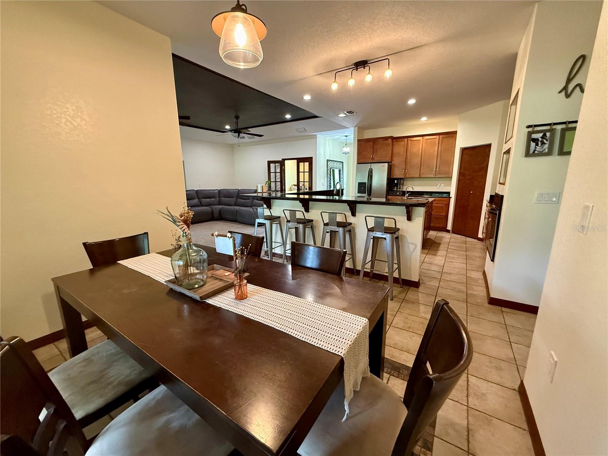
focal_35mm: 14
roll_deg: +0.4
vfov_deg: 85.7
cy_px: 228
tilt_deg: -11.3
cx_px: 304
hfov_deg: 102.1
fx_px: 246
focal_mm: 2.22
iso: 640
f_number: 2.2
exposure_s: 1/60
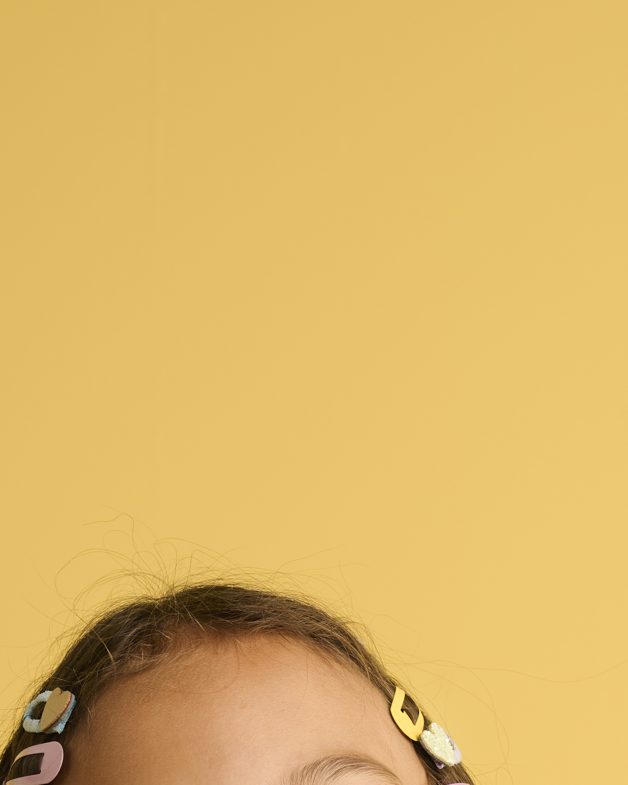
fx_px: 4600
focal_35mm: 198
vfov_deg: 9.2
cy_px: 1576
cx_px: 654
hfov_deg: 7.8
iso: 100
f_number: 8
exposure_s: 1/160
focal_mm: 51
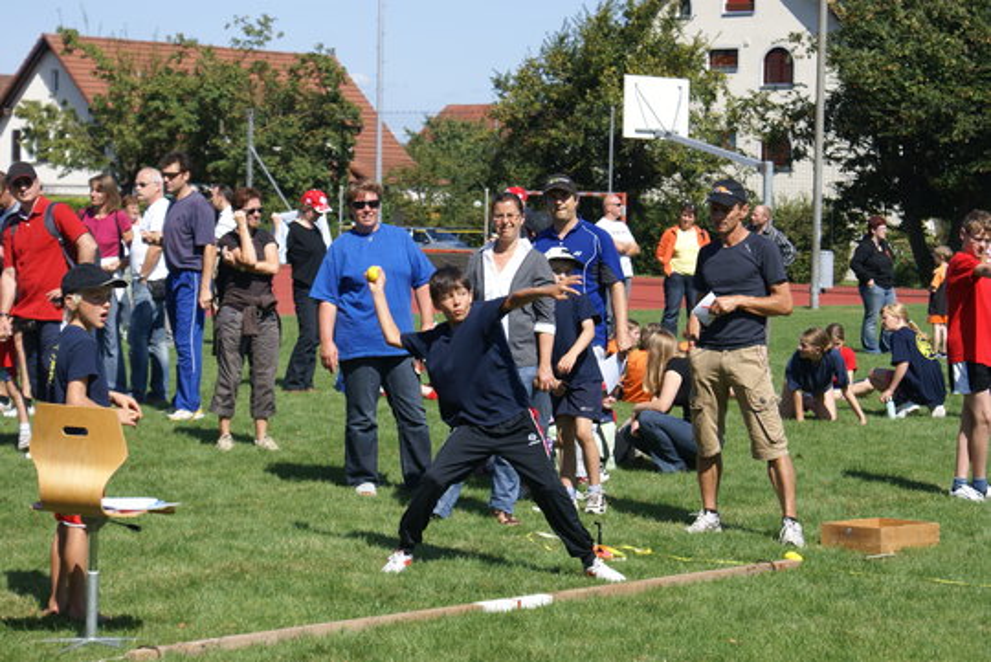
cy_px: 331
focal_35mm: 90
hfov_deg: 22.6
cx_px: 496
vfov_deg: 15.2
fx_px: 2479
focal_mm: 60
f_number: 6.3
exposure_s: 1/320
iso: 100
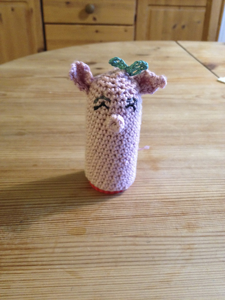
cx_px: 112
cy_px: 150
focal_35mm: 35
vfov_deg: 52.6
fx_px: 303
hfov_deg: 40.7
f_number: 2.4
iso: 250
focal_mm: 4.28
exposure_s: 1/20
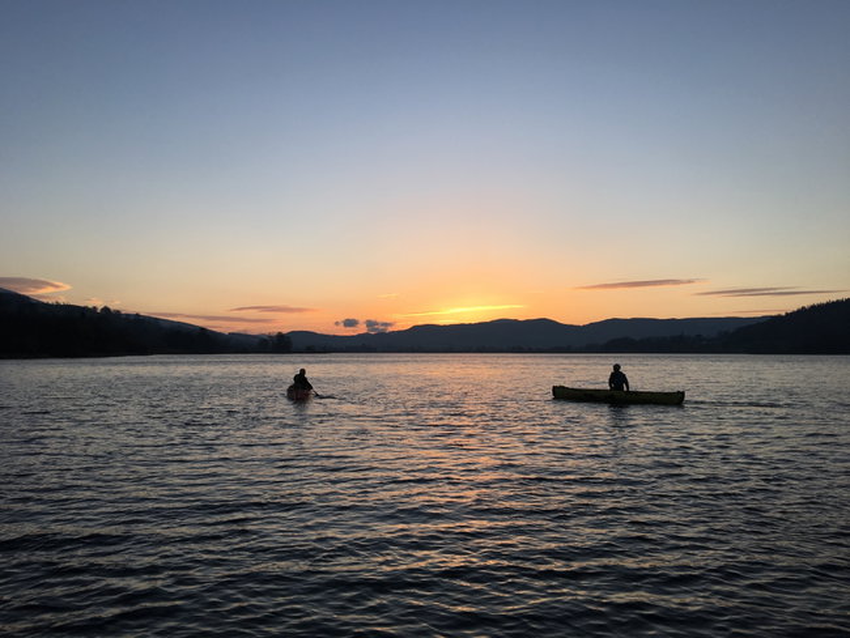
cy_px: 319
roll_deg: -0.5
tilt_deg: +3.2
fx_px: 712
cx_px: 425
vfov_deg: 48.3
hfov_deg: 61.6
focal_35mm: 29
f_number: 2.2
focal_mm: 4.15
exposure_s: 1/499
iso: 25
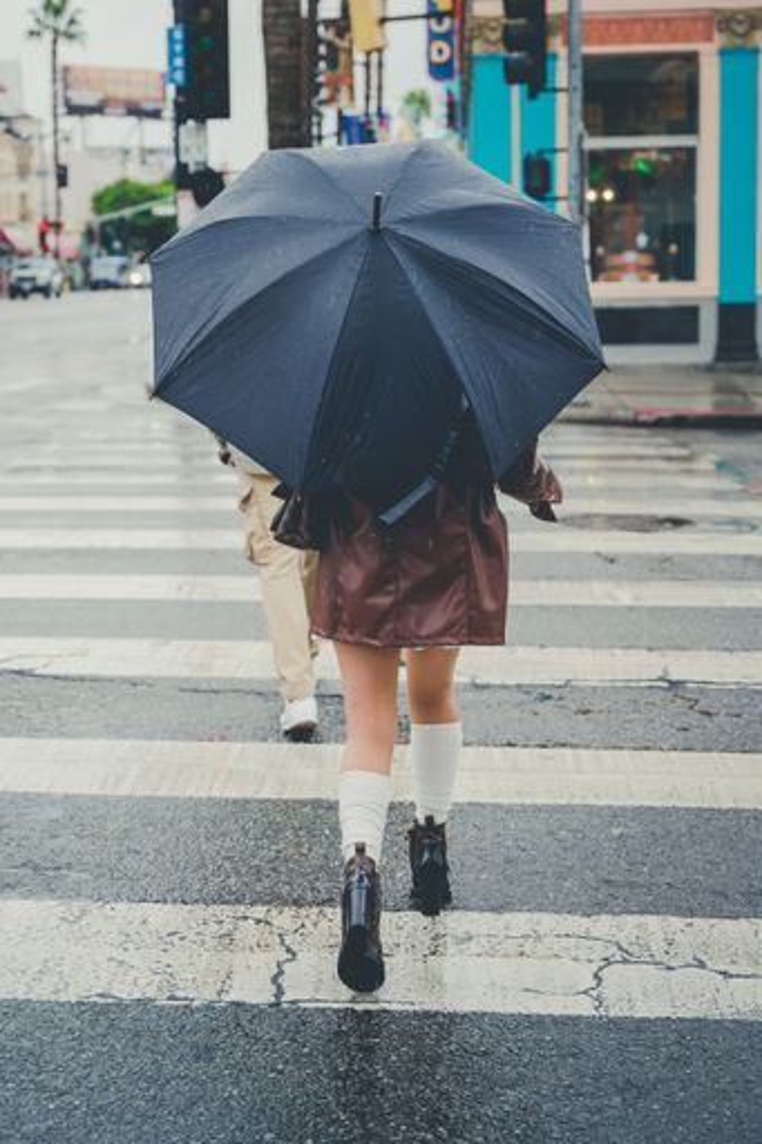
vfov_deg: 39.4
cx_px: 381
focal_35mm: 50
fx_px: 1598
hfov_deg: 26.8
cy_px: 572
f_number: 2.8
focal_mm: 50.3
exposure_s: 1/500
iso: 320
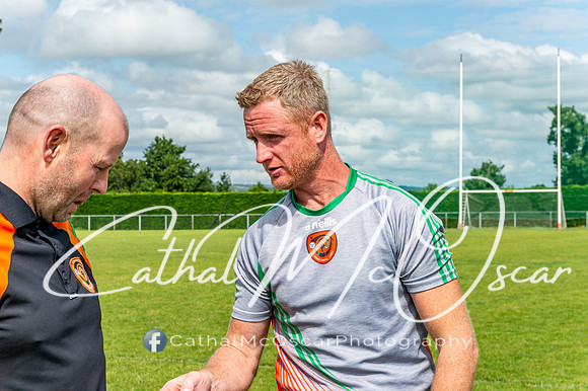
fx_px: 1143
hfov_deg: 28.9
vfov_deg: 19.4
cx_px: 294
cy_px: 196
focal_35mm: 70
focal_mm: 70
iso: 100
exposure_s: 1/250
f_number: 6.3
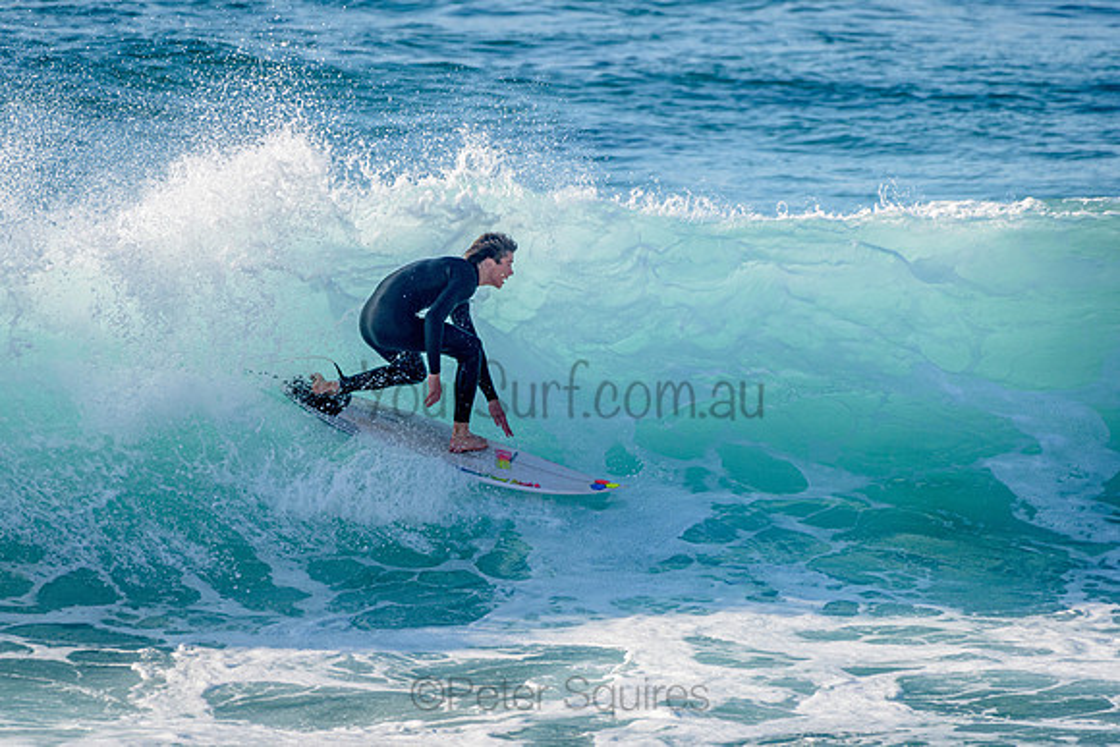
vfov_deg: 2.3
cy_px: 453
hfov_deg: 3.4
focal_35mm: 611
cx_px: 436
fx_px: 19015
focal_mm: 500
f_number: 5.6
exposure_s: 1/2000
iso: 250
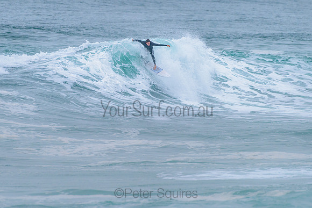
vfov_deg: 2.2
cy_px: 81
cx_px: 151
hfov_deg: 3.4
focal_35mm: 612
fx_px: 5305
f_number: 5.6
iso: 1250
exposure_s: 1/2000
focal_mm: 500
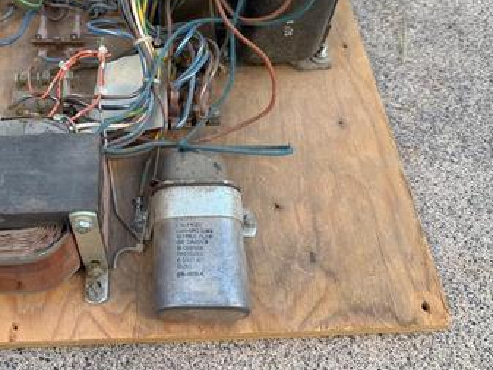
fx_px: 541
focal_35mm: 38
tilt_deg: -55.6
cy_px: 116
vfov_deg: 37.2
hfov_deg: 48.0
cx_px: 156
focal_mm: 6.76
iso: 50
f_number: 1.78
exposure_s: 1/123
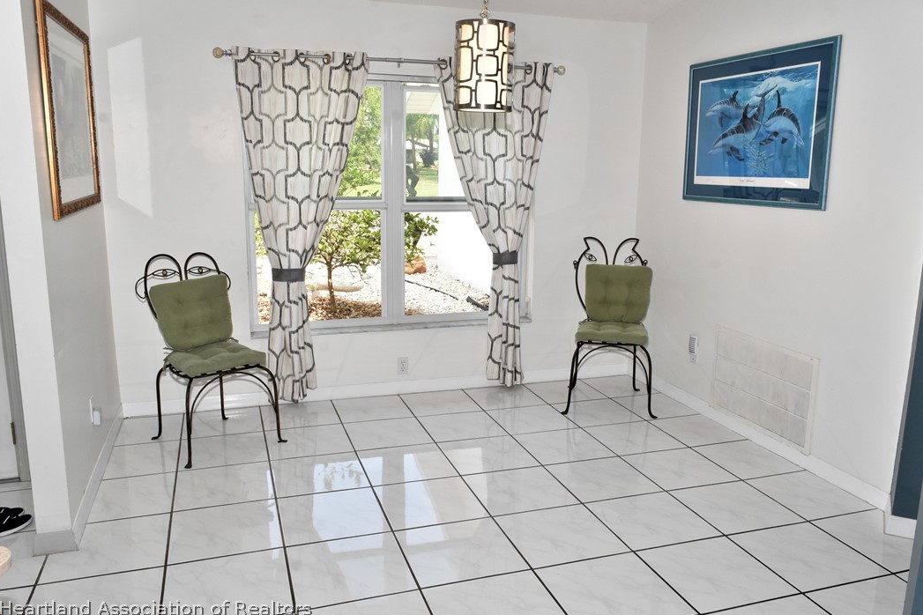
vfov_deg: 46.4
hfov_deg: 65.5
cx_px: 473
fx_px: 718
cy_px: 303
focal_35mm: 28
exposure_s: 1/250
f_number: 10
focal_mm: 18
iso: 1250
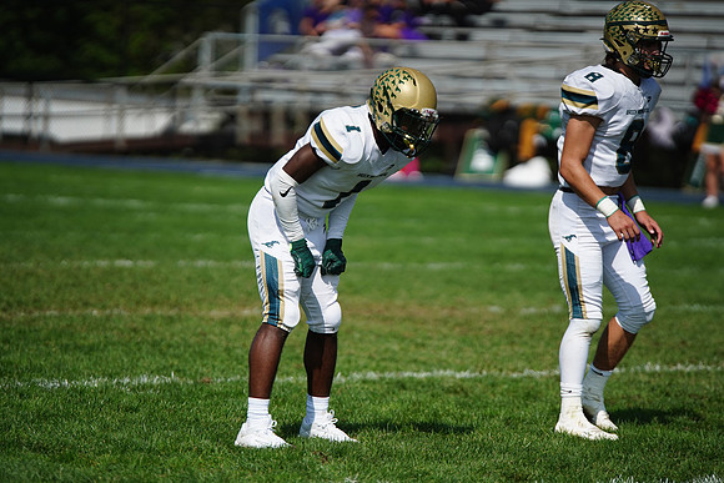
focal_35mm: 300
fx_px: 6034
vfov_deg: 4.6
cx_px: 362
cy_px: 242
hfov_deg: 6.9
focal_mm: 300
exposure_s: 1/8000
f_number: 2.8
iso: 400
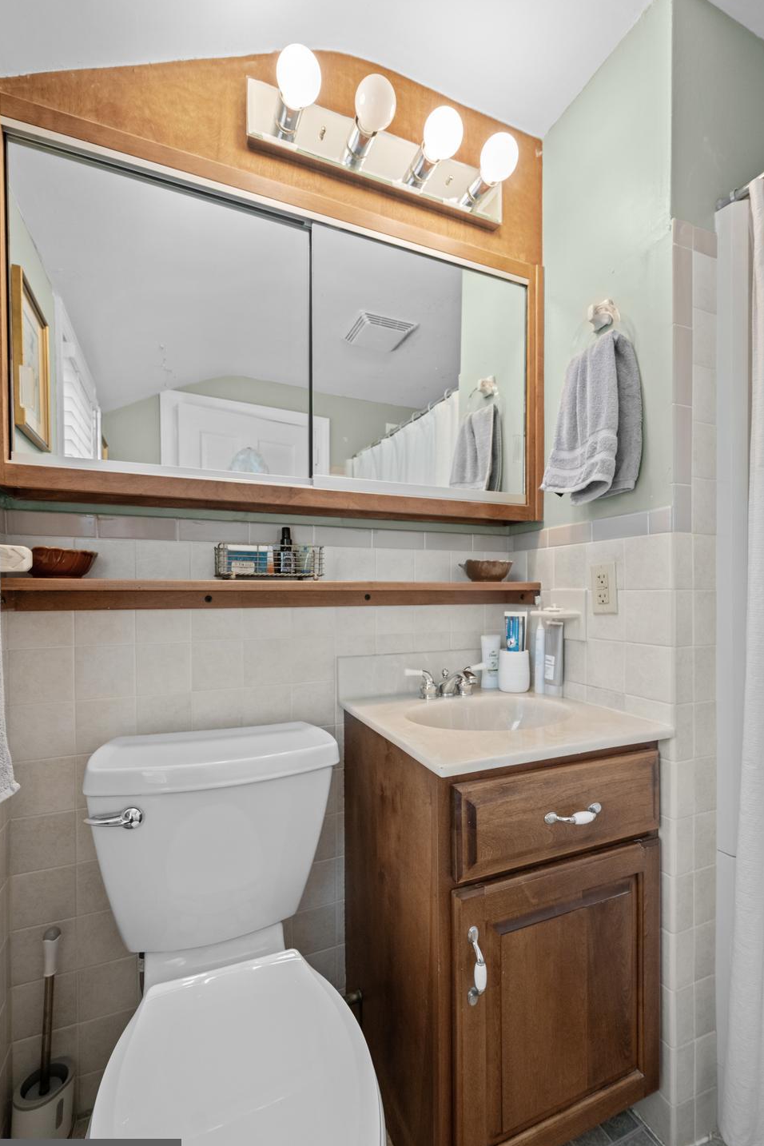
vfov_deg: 100.4
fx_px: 477
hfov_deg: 77.3
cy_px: 591
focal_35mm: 15
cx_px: 391
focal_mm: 14
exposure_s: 1/15
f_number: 5.6
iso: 500
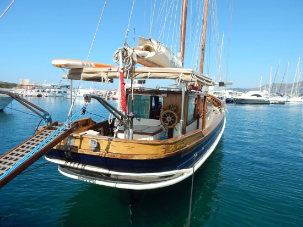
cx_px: 152
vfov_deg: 58.9
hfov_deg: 73.9
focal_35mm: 23
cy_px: 114
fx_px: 201
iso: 125
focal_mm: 4
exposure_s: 1/500
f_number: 6
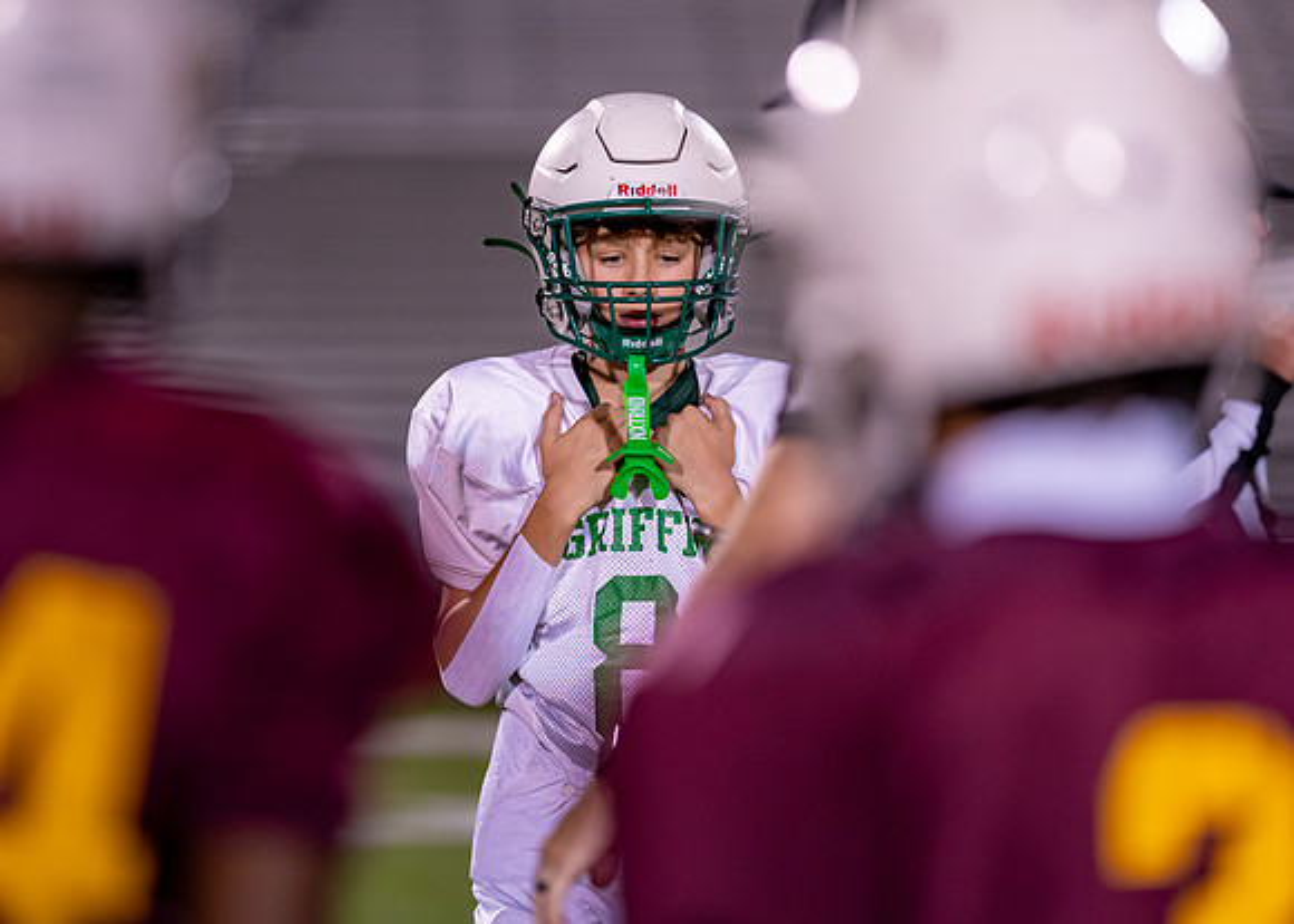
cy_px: 369
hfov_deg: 11.5
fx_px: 6401
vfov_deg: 8.3
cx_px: 576
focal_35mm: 174
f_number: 1.8
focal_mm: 135
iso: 500
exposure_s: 1/500
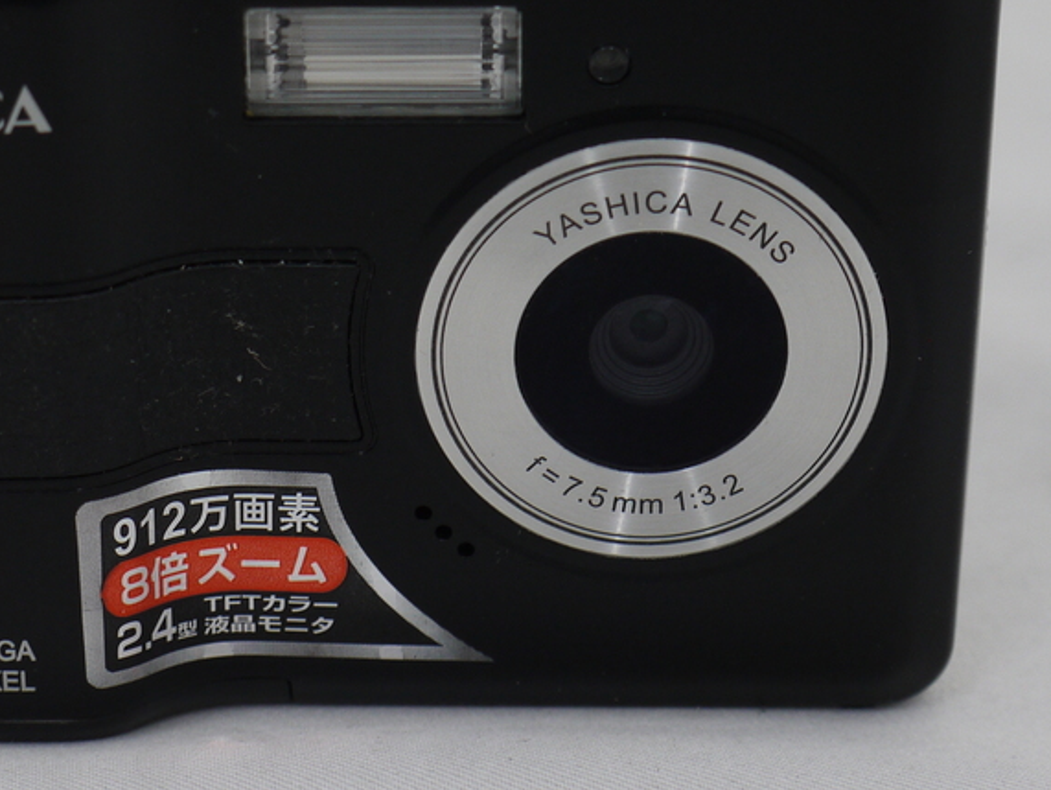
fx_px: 3190
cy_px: 219
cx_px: 283
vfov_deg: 14.1
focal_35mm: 105
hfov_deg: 18.6
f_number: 4.9
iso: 200
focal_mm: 25
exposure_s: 1/40
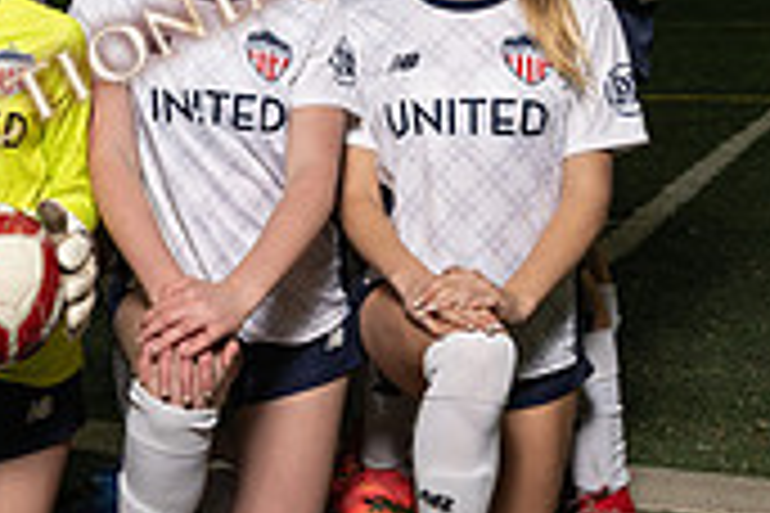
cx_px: -117
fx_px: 1968
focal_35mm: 92
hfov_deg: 20.9
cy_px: 73
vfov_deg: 14.7
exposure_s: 1/80
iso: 320
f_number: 8
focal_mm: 24
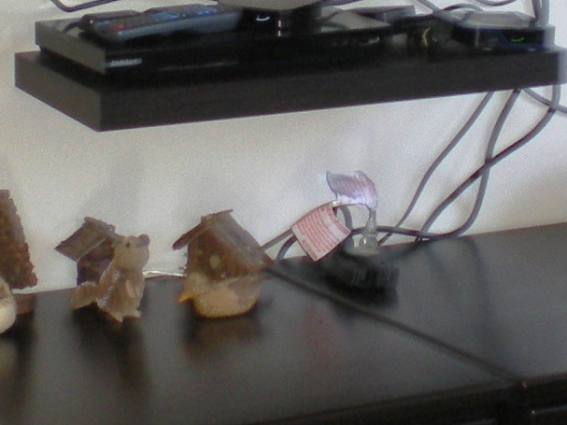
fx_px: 2342
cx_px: 414
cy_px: -4
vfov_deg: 10.3
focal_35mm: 143
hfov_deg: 13.8
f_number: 3.1
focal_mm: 6.3
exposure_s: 1/30
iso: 142
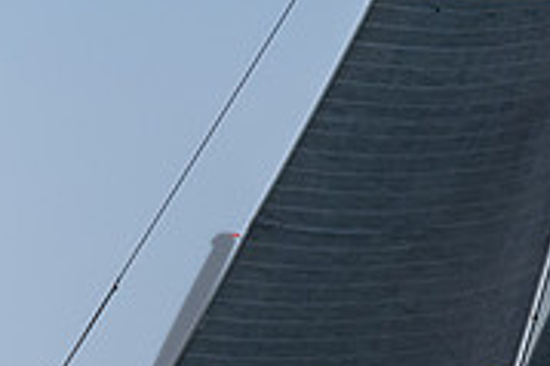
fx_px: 7678
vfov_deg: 2.7
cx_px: 264
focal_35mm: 503
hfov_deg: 4.1
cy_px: 583
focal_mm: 155
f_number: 8
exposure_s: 1/2000
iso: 400
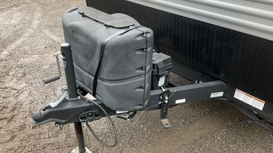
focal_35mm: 32
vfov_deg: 36.7
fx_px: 232
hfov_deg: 61.0
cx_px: 136
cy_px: 74
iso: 20
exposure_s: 1/122
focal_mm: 3
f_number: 1.8
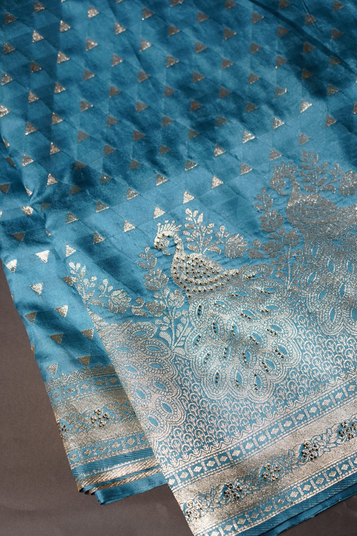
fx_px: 1562
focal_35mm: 105
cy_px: 268
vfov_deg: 19.5
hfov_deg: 13.0
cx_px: 178
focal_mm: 105
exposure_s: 1/200
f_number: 4
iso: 800
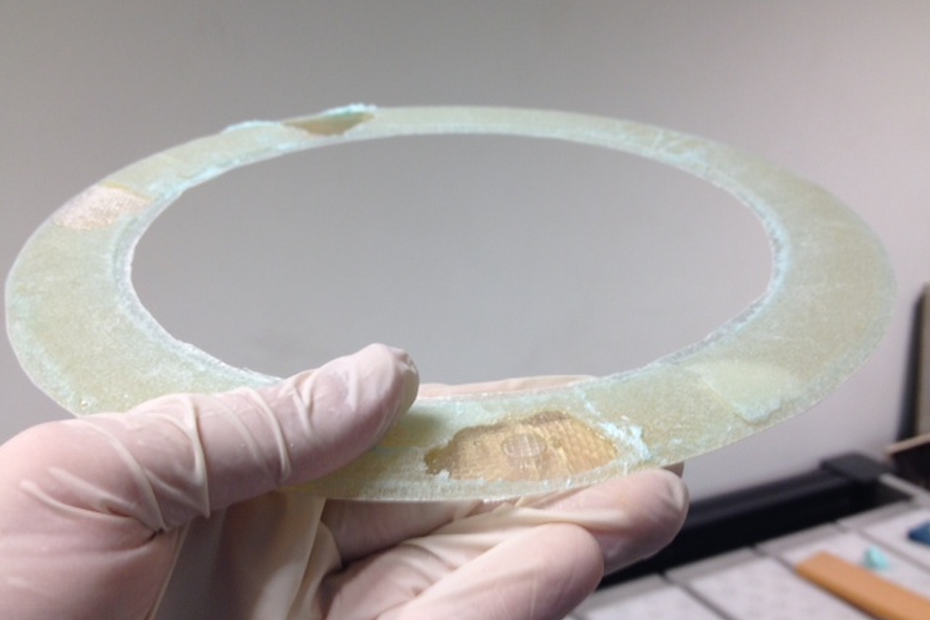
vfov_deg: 35.9
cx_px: 468
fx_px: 956
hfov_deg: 51.9
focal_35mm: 37
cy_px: 314
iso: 50
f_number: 2.4
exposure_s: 1/30
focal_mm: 4.28
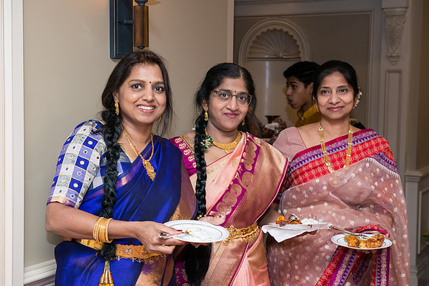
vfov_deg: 22.6
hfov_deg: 33.4
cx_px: 214
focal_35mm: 60
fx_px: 715
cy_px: 143
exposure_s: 1/125
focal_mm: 60
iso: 1000
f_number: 6.3
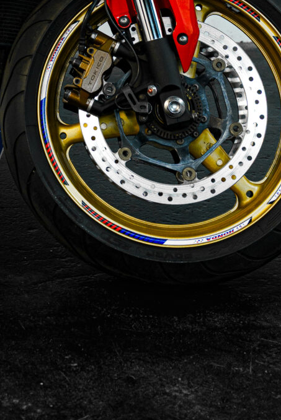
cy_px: -126
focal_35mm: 117
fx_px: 1372
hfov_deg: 11.4
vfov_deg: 16.5
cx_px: -76
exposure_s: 1/15
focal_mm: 31.1
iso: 640
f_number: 3.5
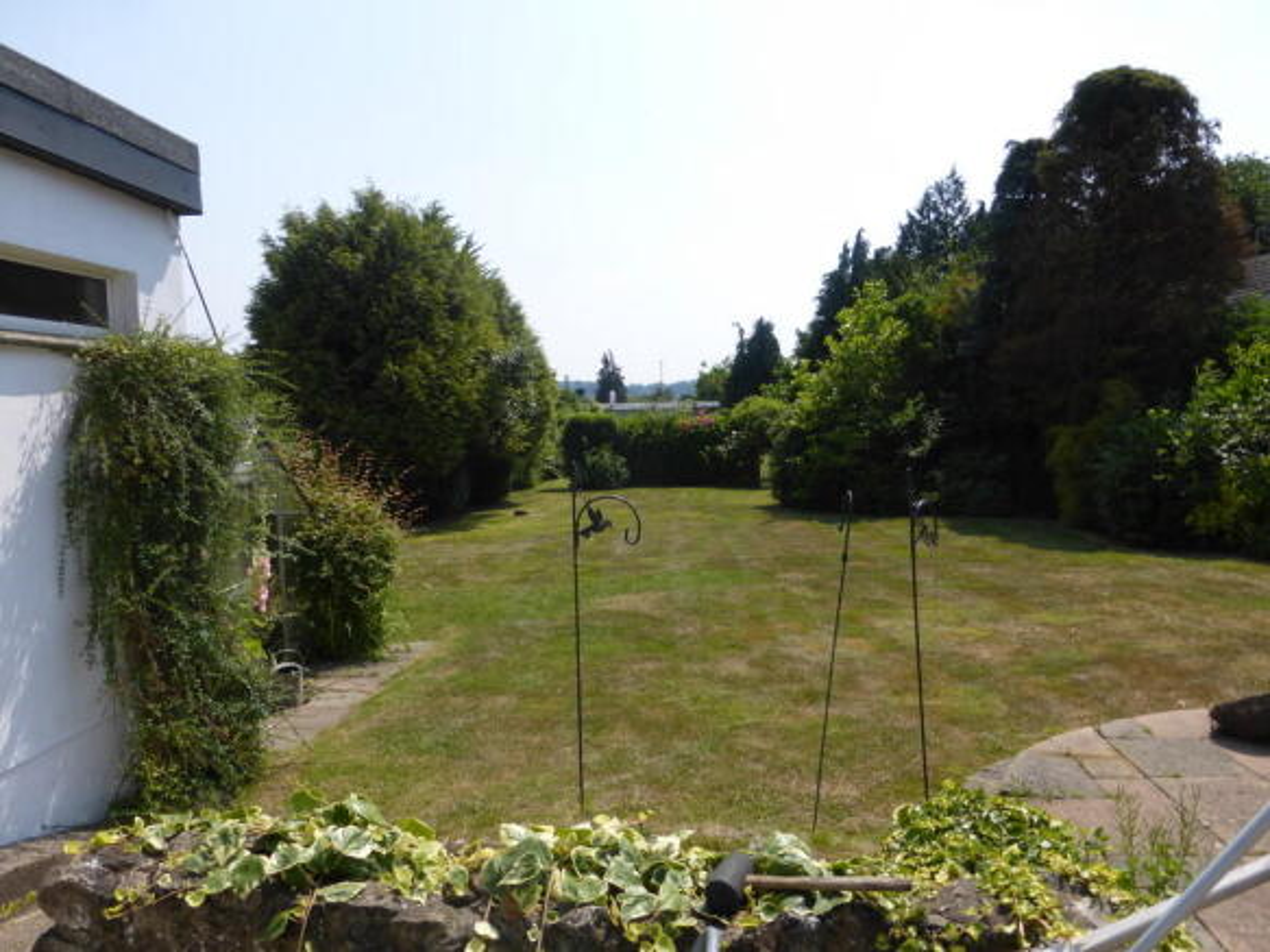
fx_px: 880
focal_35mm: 24
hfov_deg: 71.6
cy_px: 476
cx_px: 635
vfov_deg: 56.8
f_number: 3.3
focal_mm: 4.3
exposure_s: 1/1300
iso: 100
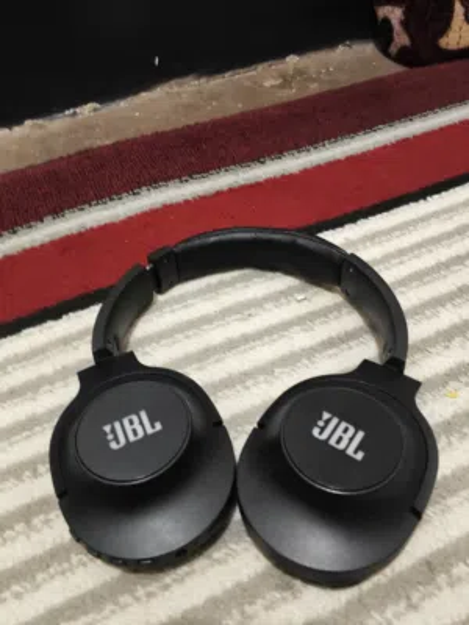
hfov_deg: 58.9
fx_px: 415
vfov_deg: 73.9
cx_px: 234
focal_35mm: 23
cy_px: 312
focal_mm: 4.09
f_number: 1.6
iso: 3870
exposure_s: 1/20
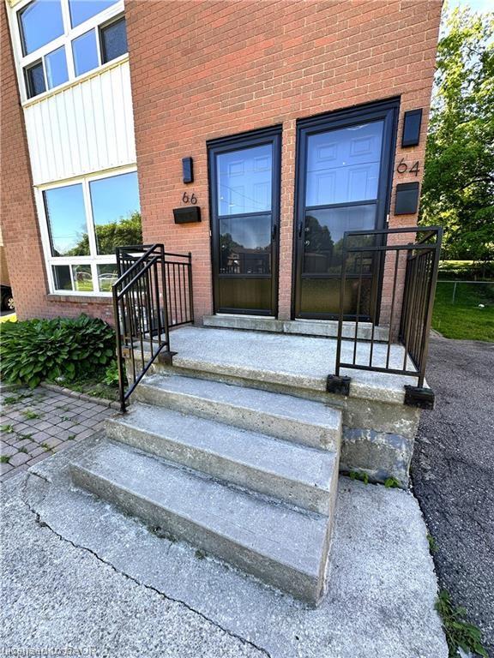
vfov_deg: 102.1
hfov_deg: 85.7
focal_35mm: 14
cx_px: 247
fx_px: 266
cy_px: 329
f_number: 2.2
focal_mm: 2.22
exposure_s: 1/181
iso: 40
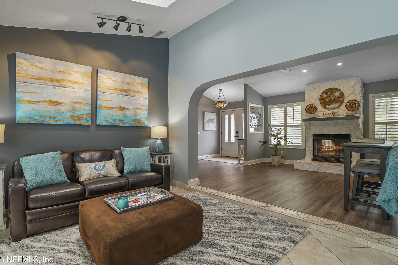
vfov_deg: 70.5
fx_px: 188
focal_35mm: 17
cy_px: 132
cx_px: 192
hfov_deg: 93.2
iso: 100
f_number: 9
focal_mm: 16
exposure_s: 1/2.5
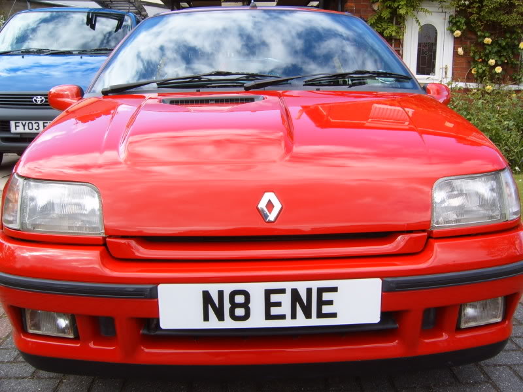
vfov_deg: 38.7
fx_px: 559
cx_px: 262
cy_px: 196
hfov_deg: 50.1
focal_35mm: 37
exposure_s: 1/60
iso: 63
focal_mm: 6.2
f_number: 6
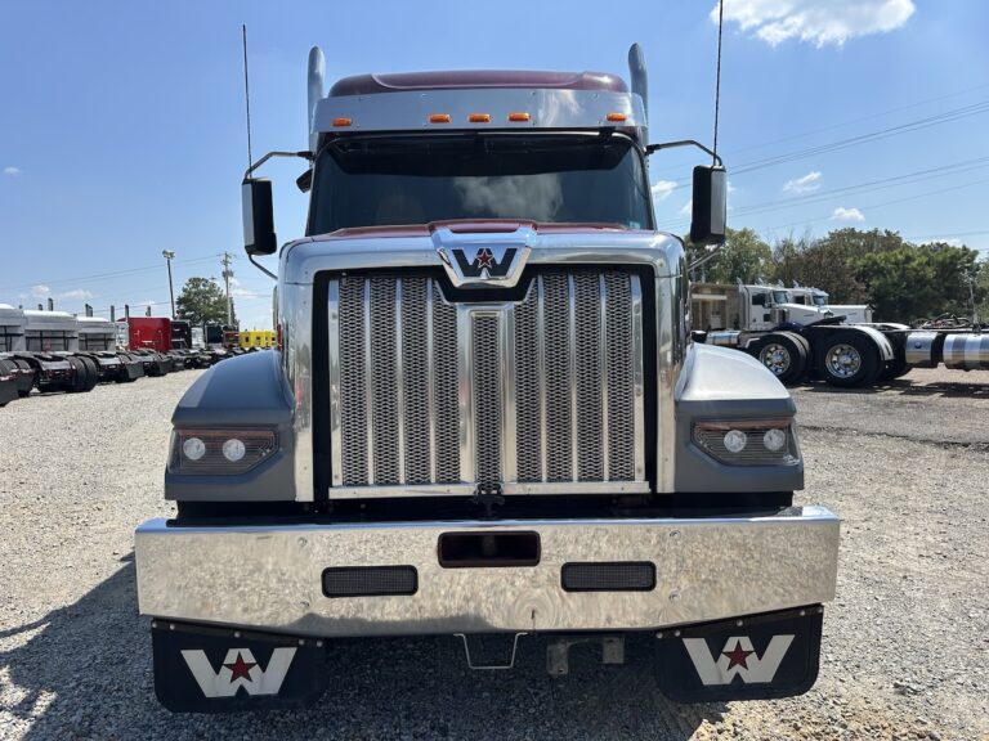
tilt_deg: +0.2
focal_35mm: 24
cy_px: 370
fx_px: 686
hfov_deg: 71.6
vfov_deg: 56.8
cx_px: 494
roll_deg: +1.8
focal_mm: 6.86
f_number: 1.78
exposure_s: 1/5000
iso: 80
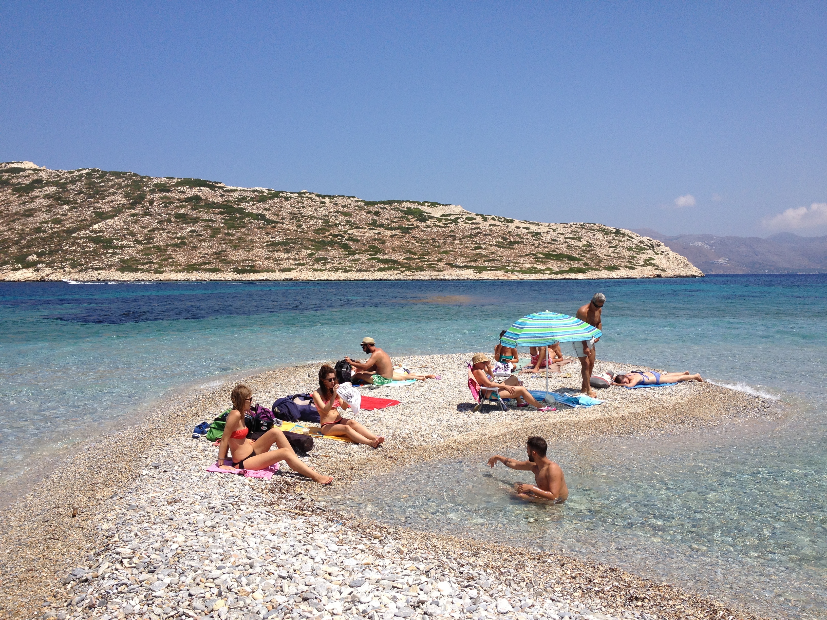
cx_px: 414
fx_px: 836
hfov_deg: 52.6
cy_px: 310
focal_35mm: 35
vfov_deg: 40.7
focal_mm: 4.28
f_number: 2.4
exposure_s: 1/2762
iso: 50
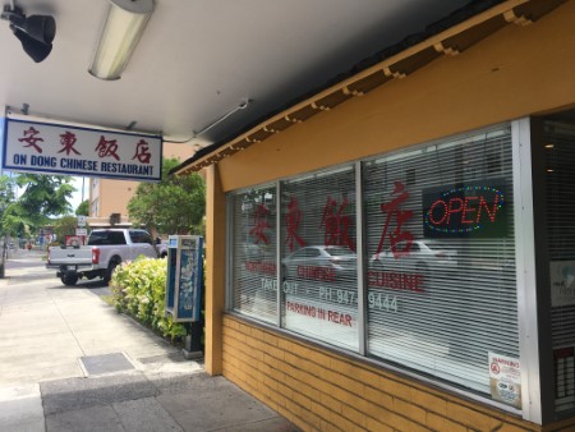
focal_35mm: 29
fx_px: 482
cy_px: 216
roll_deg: -0.4
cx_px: 288
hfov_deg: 61.6
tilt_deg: +1.6
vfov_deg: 48.3
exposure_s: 1/668
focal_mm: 4.15
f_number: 2.2
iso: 25
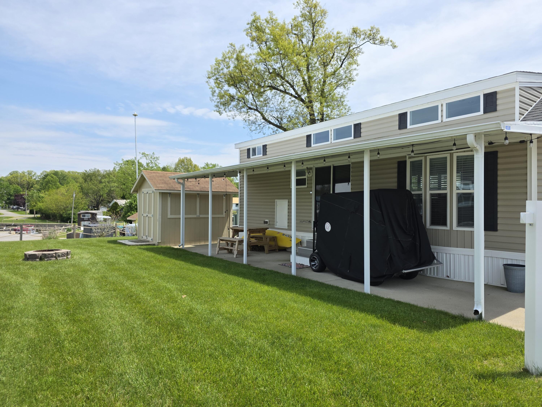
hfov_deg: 73.9
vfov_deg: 58.9
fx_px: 360
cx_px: 271
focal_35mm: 23
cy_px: 204
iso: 80
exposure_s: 1/5017
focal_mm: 6.3
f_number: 1.7
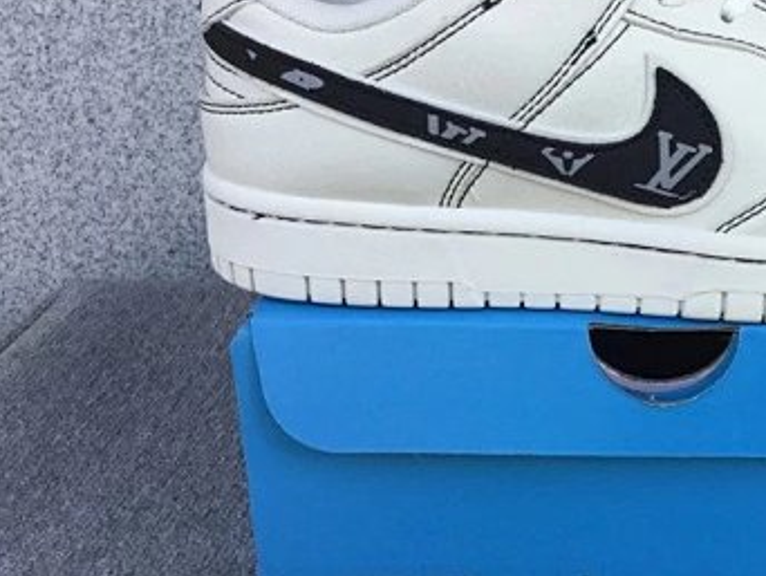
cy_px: 256
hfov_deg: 31.7
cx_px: 679
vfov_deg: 25.2
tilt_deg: -19.8
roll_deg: -0.6
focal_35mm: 58
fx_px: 1284
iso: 25
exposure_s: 1/338
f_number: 2.4
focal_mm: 3.3
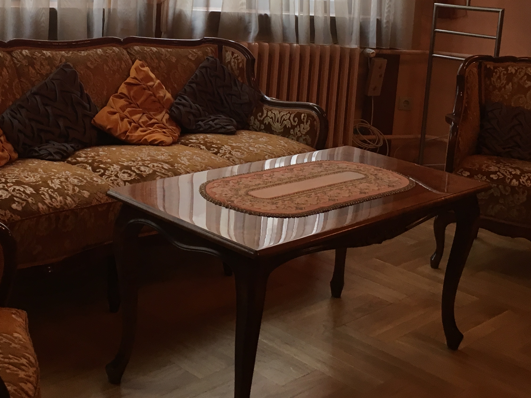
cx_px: 185
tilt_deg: -7.2
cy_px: 76
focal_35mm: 52
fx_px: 798
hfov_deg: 36.5
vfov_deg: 27.4
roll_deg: -4.6
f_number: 2.2
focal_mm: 4.15
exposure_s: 1/33
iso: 80
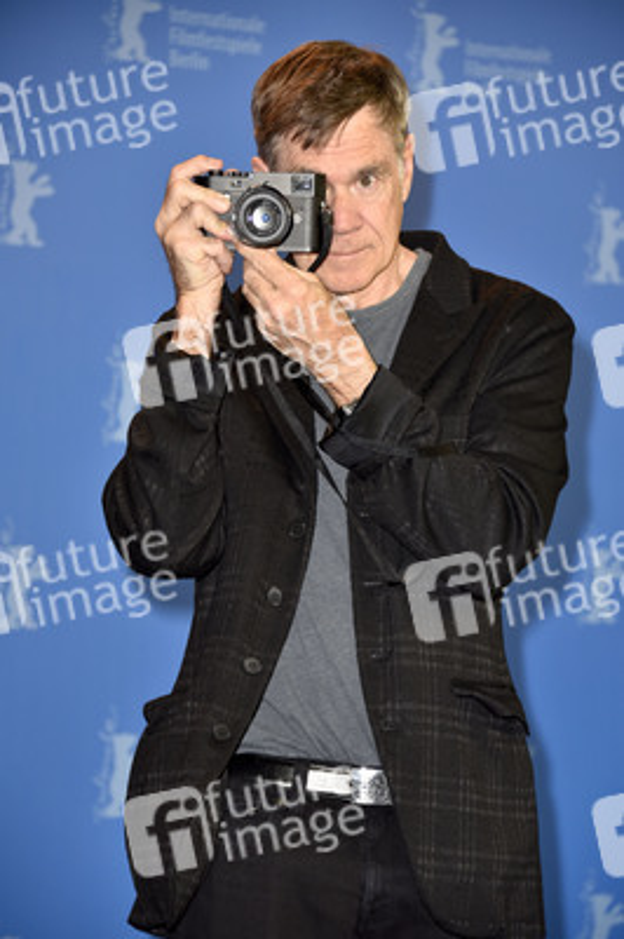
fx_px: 3516
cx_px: 312
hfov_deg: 10.1
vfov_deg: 15.2
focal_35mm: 135
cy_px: 470
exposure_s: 1/160
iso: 640
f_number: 5.6
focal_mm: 135
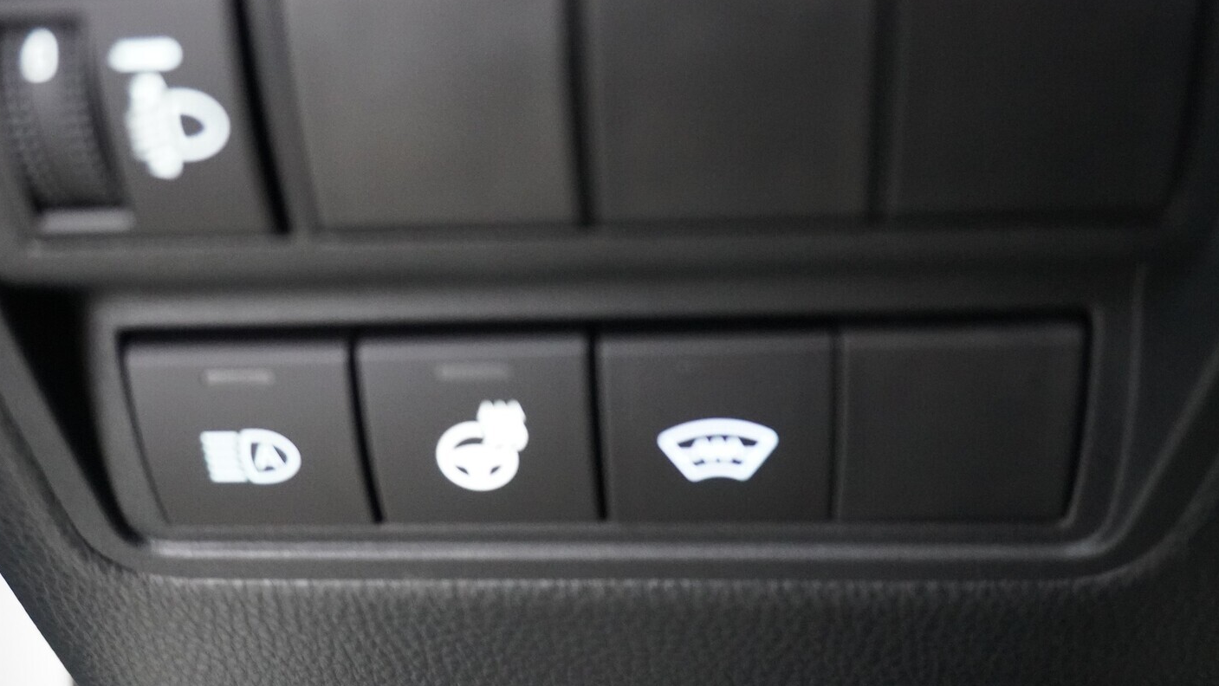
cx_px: 587
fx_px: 1345
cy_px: 339
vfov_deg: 28.6
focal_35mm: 42
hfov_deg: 48.7
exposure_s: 1/15
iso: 6400
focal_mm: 23
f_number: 4
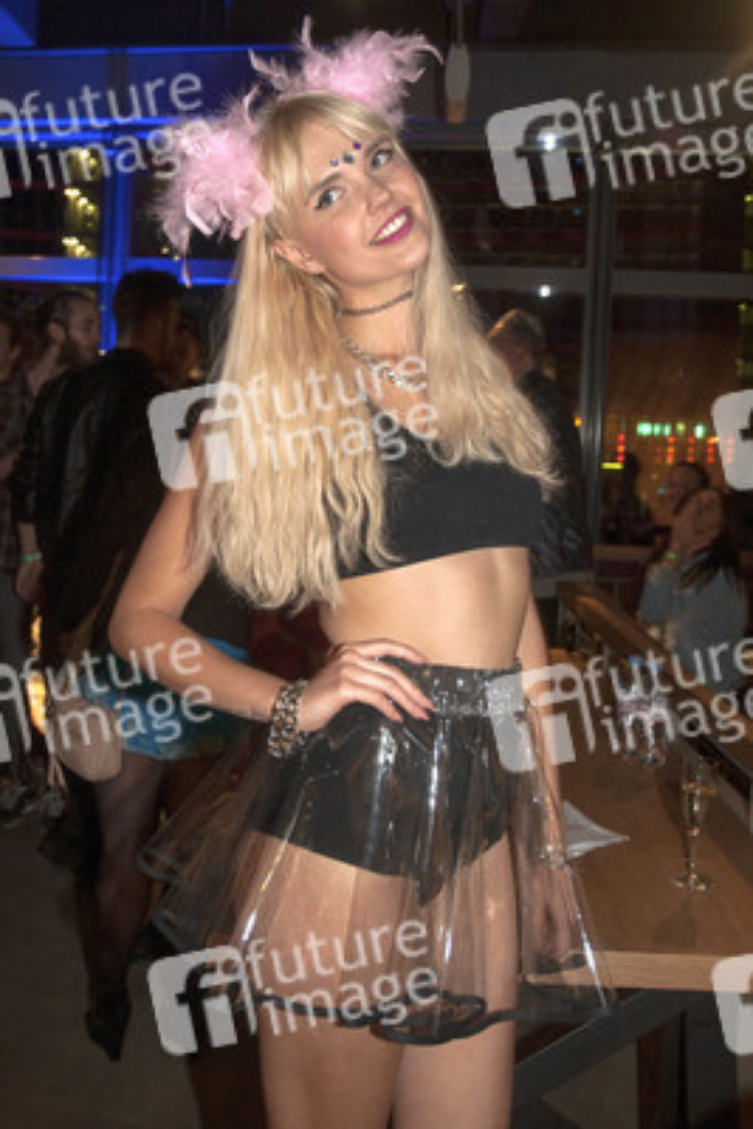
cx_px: 376
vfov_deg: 64.5
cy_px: 564
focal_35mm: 28
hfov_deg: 45.7
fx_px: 893
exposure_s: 1/30
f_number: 3.8
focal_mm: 19
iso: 400
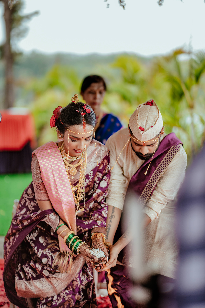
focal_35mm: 85
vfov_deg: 23.9
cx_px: 102
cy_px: 154
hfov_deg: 16.1
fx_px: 726
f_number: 1.6
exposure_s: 1/640
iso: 200
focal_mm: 85
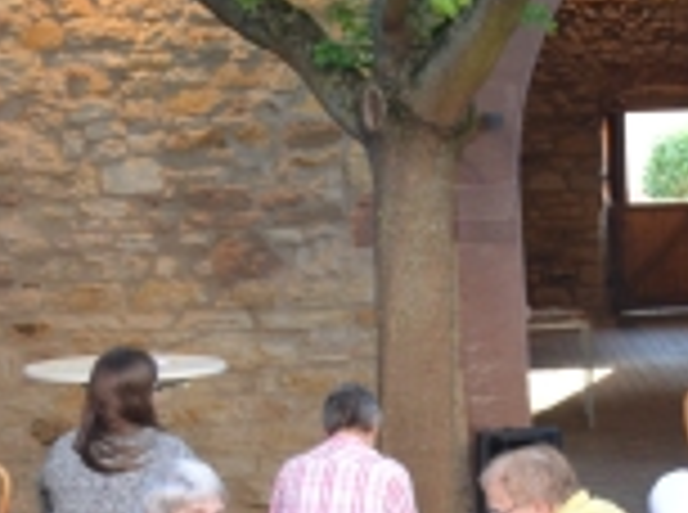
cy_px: 133
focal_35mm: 119
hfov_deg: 15.1
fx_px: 2360
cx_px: 1106
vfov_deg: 12.4
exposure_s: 1/80
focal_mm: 18
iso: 400
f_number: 4.5
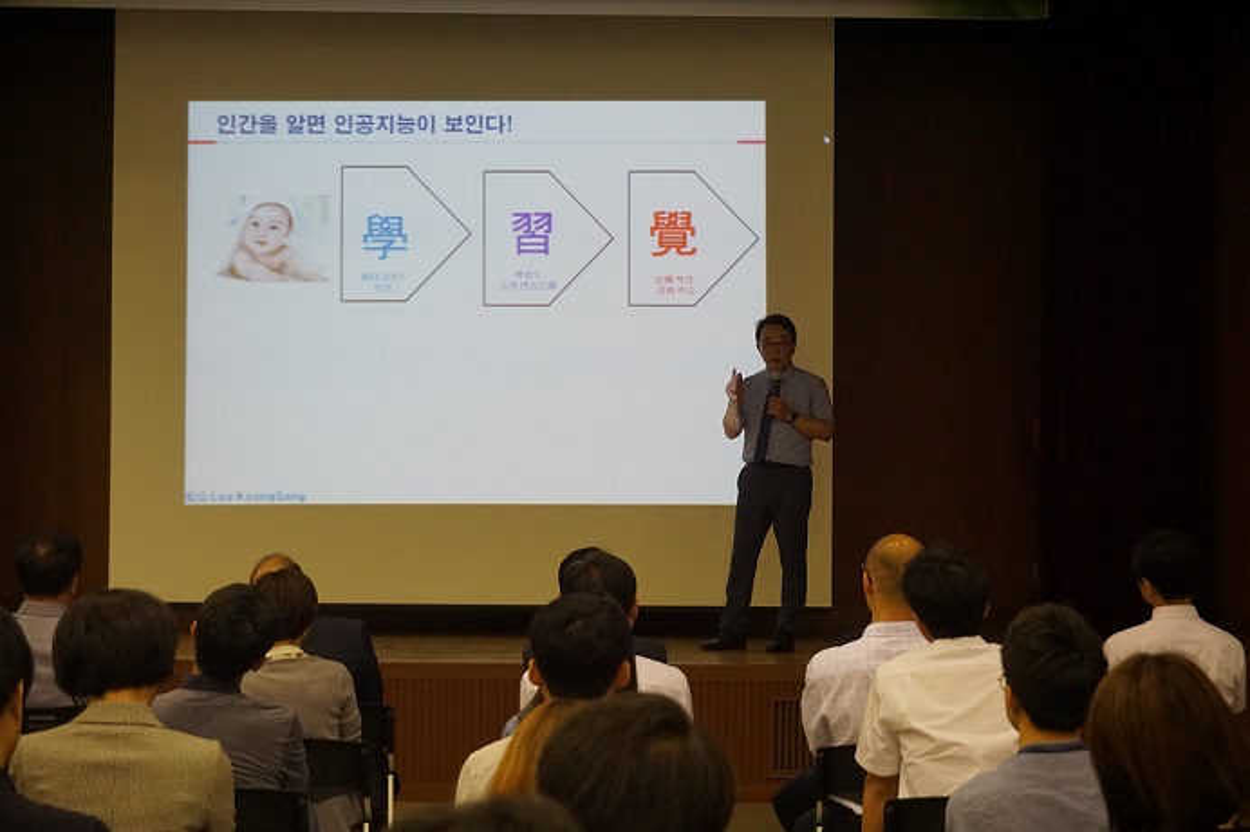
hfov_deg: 28.7
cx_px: 625
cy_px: 416
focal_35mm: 70
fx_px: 2447
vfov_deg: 19.3
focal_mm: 47
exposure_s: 1/160
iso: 2000
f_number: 5.6
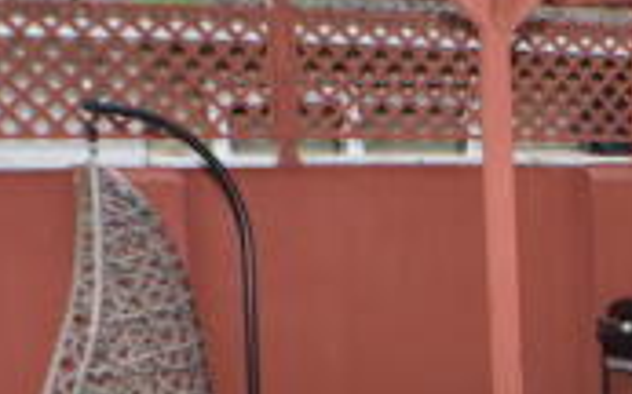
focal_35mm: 104
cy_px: 556
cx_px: 743
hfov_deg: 19.0
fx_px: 1791
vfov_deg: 12.1
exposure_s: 1/160
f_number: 6.3
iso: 400
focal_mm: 18
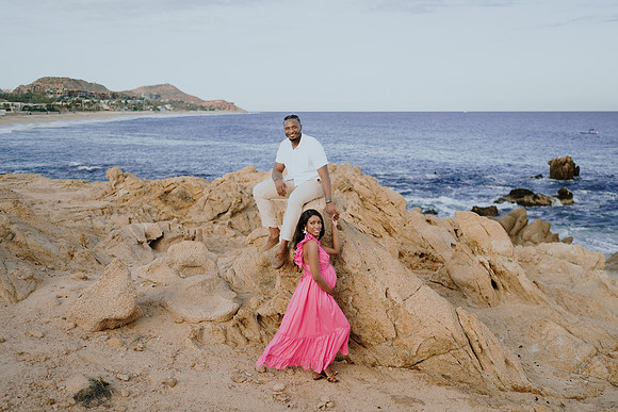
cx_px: 327
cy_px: 214
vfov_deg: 35.5
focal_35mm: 37
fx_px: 643
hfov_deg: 51.3
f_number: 1.8
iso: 100
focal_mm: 35
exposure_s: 1/1250
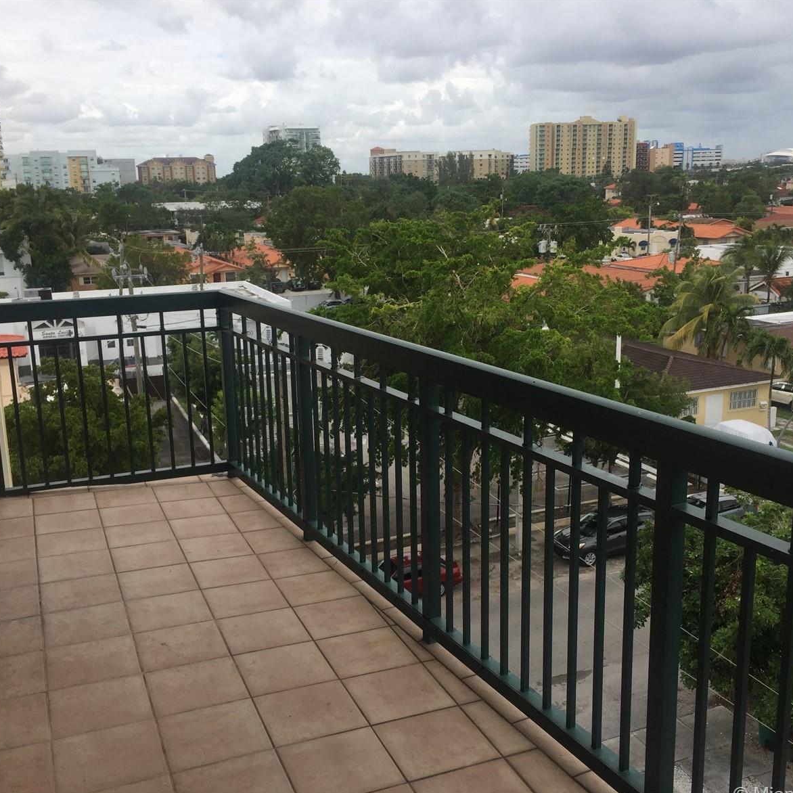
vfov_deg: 47.2
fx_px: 907
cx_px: 412
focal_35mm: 35
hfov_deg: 47.2
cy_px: 403
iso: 32
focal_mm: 4.15
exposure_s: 1/898
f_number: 2.2
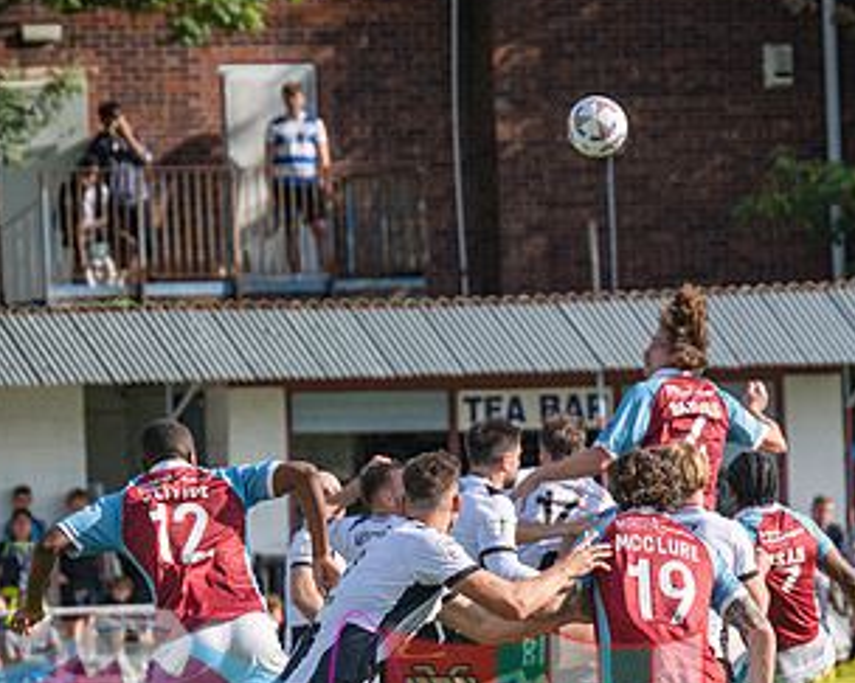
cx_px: 553
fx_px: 9512
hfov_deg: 5.1
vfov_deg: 4.1
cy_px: 545
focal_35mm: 376
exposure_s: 1/2000
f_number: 4
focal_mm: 120
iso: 200
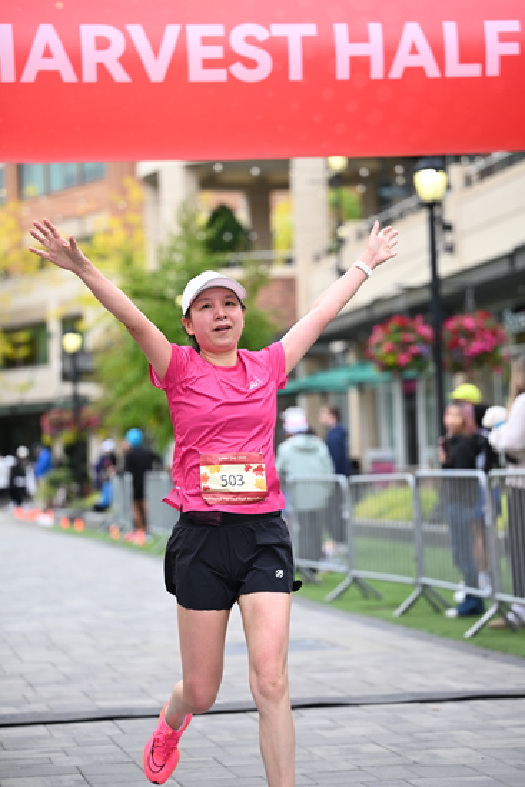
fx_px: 2099
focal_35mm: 96
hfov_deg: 14.3
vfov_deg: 21.2
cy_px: 394
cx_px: 262
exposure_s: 1/2000
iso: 640
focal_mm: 96
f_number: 2.8
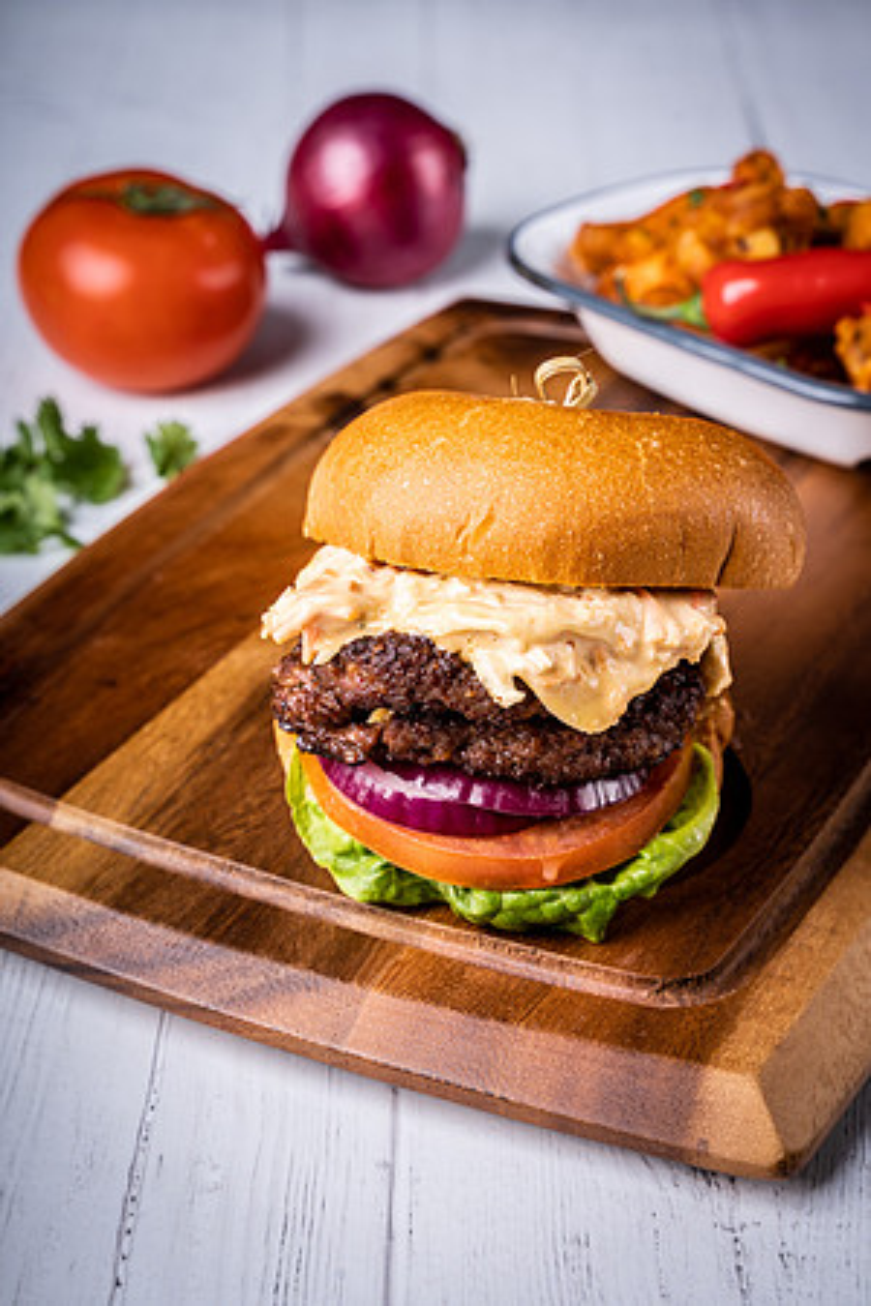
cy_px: 653
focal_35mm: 60
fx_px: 2177
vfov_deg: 33.4
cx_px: 436
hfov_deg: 22.6
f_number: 10
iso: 100
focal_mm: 60
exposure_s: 1/200
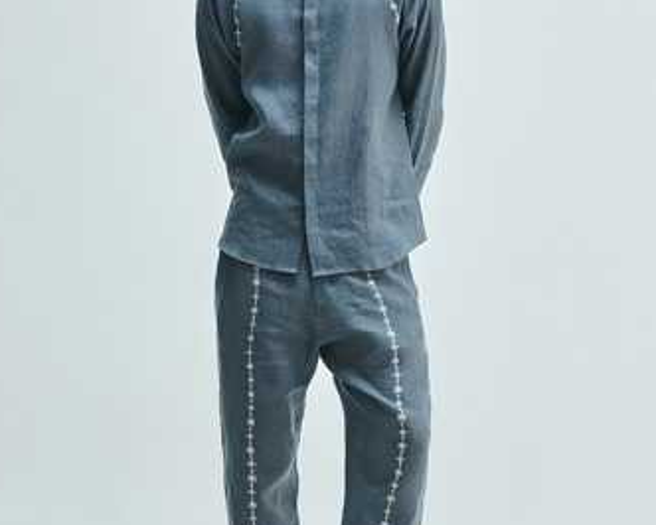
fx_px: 1612
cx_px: 318
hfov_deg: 23.0
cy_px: 250
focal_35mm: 83
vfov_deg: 18.5
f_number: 8
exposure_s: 1/125
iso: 400
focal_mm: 56
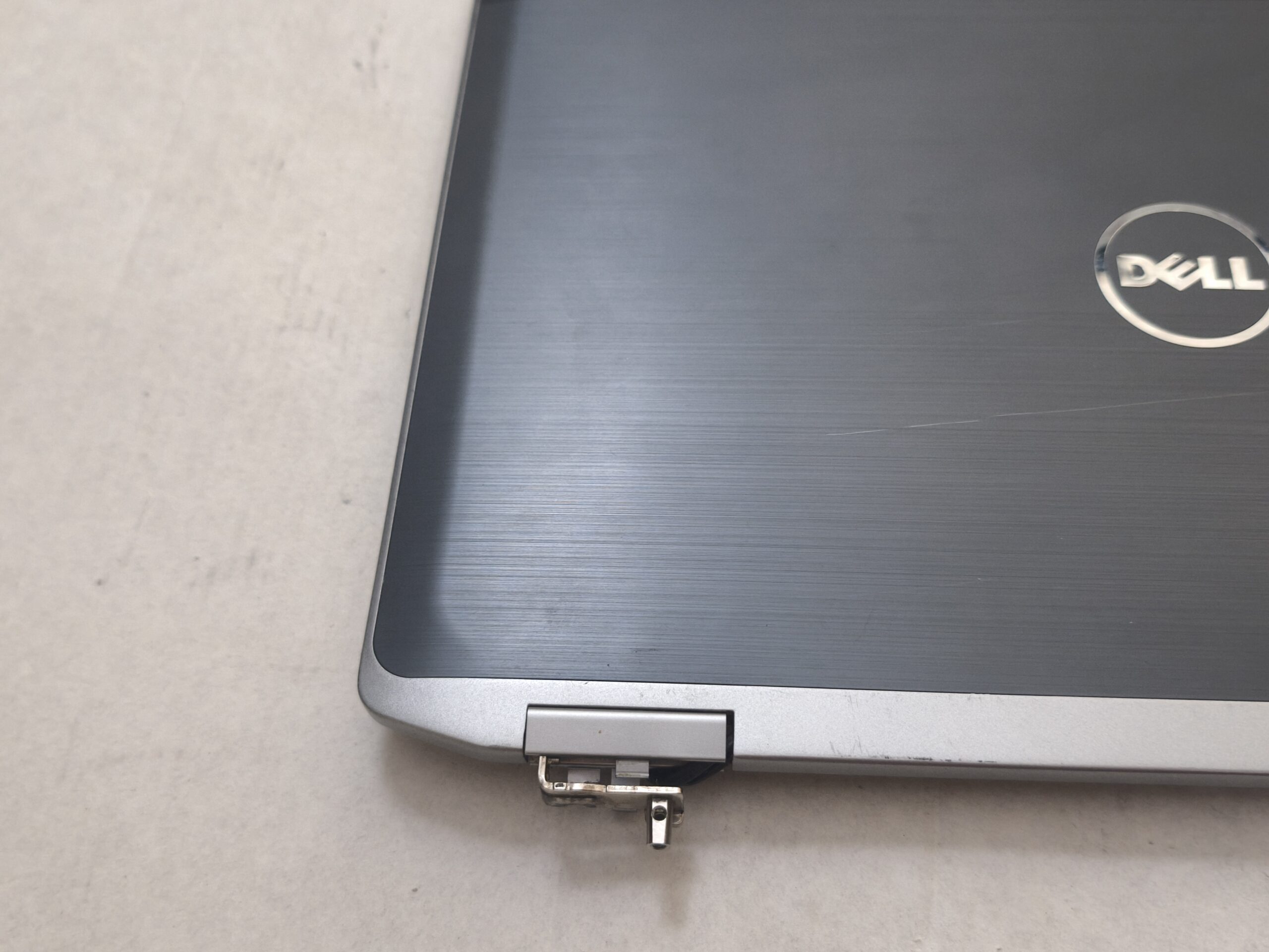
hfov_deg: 52.6
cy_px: 476
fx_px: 1283
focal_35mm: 35
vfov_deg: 40.7
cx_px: 634
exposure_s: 1/50
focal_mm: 6.57
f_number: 1.6
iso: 640
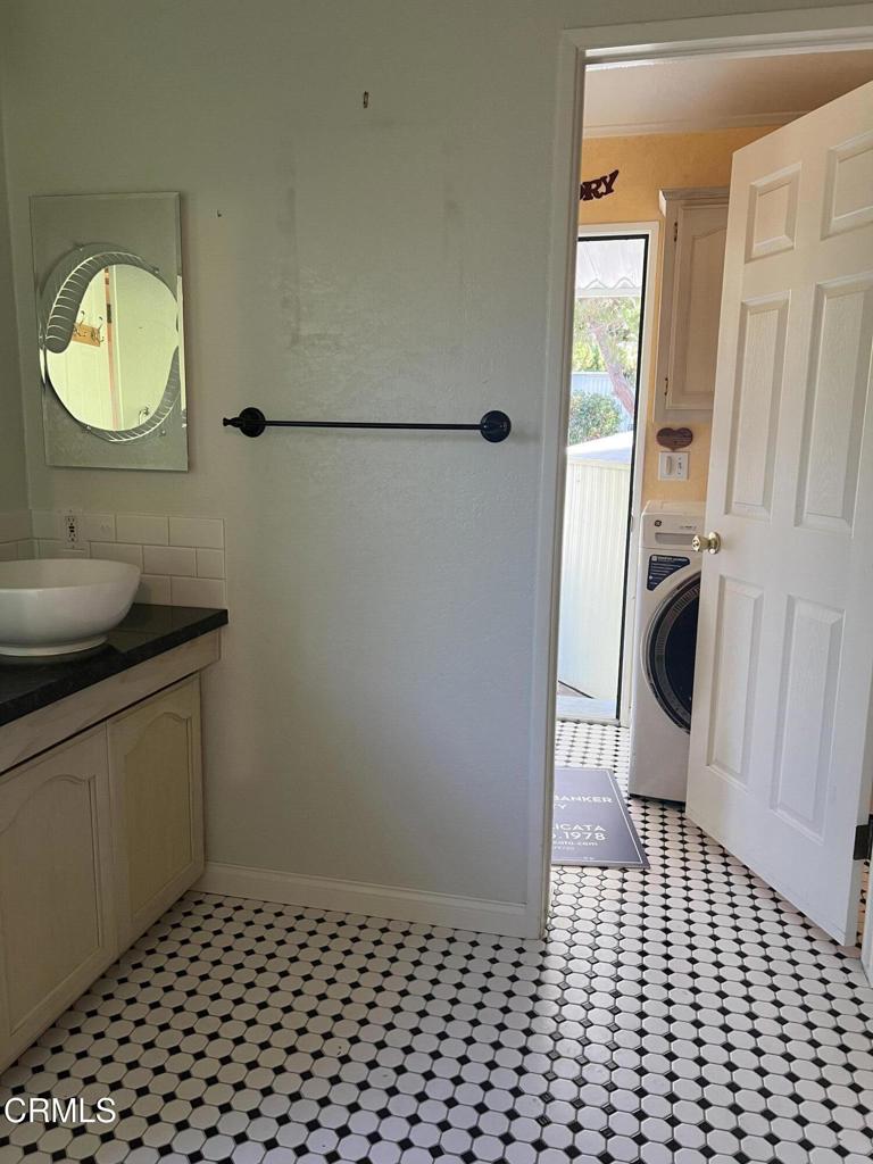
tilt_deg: -9.4
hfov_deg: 53.1
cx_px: 436
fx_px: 874
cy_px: 582
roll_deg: -1.2
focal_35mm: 26
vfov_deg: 67.3
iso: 125
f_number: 1.5
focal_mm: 5.7
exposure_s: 1/91
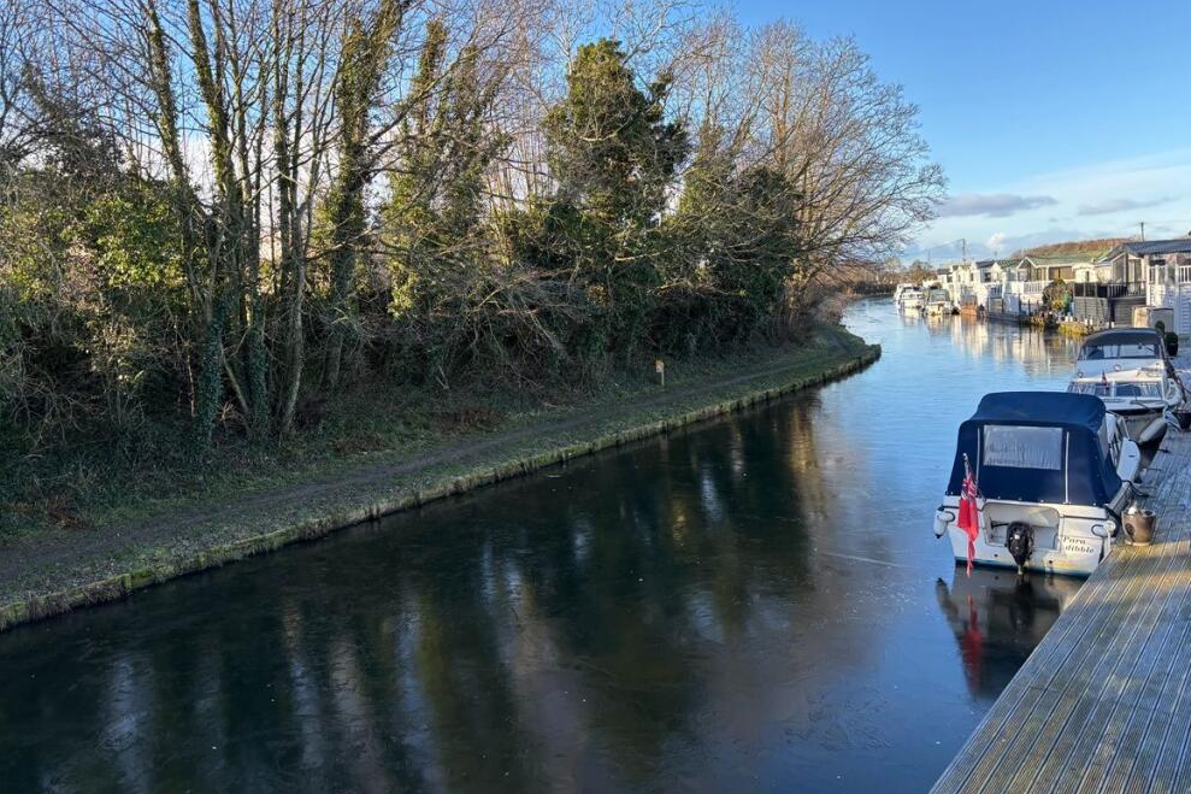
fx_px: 926
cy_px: 364
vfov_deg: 46.3
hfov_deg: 65.5
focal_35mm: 28
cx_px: 596
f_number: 1.6
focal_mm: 5.96
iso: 50
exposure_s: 1/637
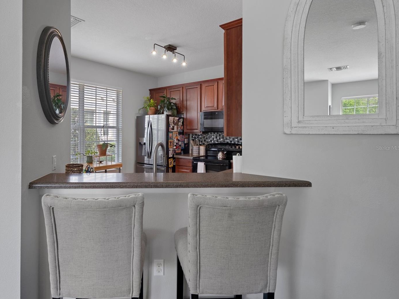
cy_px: 148
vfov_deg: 68.7
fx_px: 219
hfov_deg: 84.1
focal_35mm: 19
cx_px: 170
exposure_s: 1/1.25
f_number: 9
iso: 320
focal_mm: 17
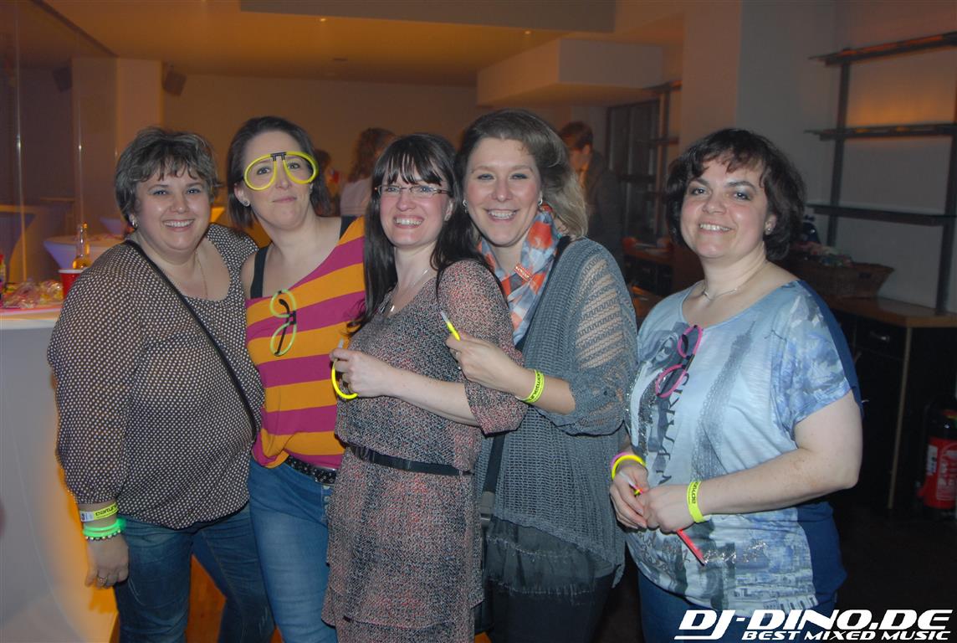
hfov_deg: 53.0
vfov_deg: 37.0
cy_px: 322
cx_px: 478
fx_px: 959
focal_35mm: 36
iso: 400
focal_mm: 24
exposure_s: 1/6
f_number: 5.6
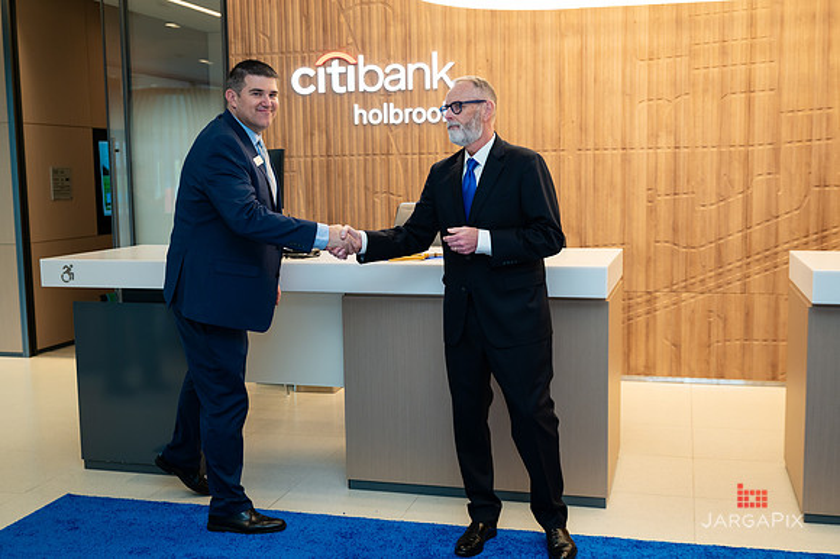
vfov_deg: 32.0
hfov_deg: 46.7
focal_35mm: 42
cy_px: 277
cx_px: 420
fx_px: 974
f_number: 3.5
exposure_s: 1/200
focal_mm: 40
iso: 500
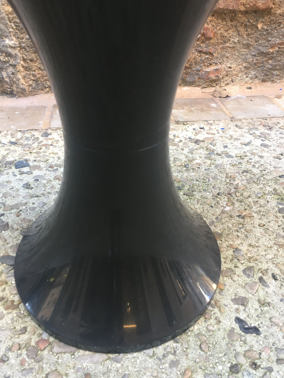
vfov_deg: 61.7
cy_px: 189
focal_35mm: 29
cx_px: 142
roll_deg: +0.8
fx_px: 317
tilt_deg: -33.7
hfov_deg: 48.2
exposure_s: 1/33
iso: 64
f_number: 2.2
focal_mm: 4.15
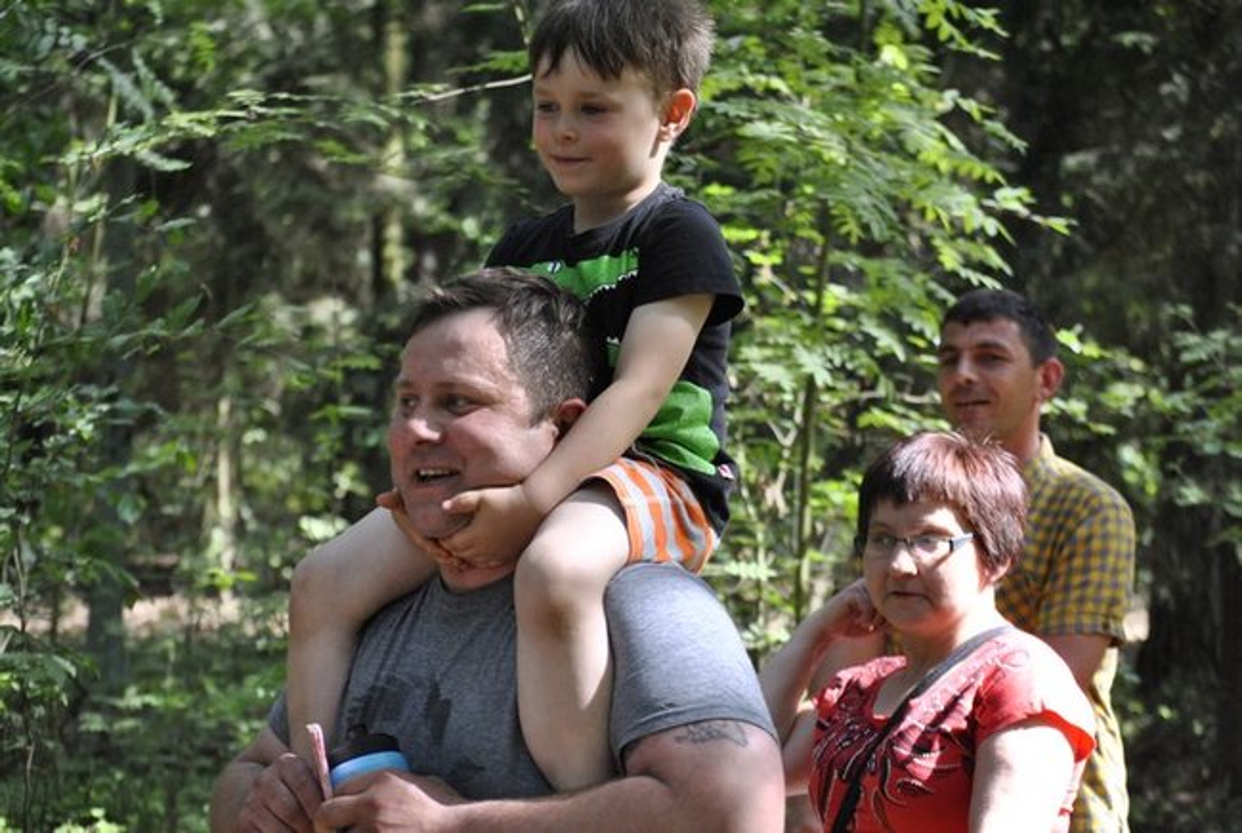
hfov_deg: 21.9
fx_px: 3214
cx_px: 621
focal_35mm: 93
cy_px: 416
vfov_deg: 14.8
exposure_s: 1/500
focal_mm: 62
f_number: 4.2
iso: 800
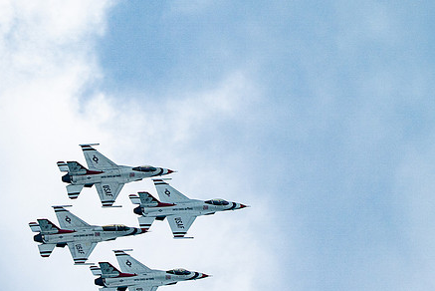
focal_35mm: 877
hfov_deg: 2.4
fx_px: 10604
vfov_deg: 1.6
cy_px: 190
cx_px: 246
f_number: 9
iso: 640
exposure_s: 1/1250
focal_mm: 400
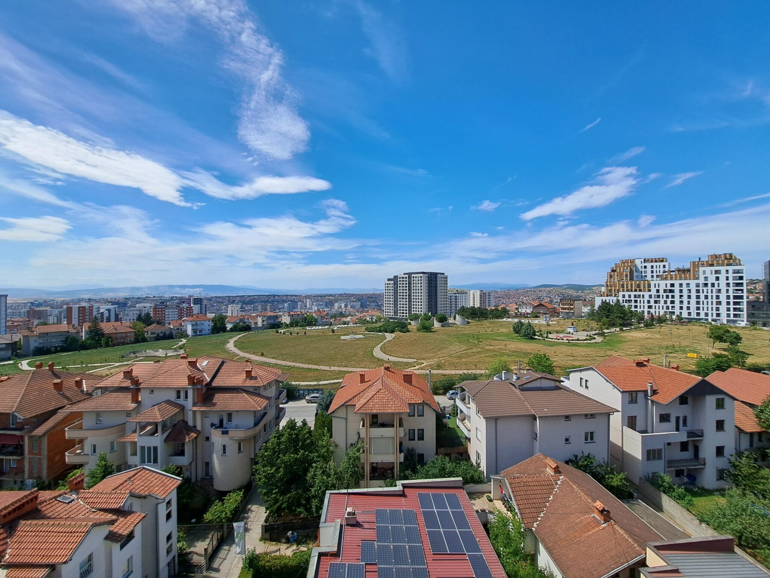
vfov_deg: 89.9
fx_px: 289
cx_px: 385
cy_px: 289
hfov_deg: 106.2
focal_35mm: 13
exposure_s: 1/1420
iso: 50
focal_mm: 1.74
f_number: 2.2
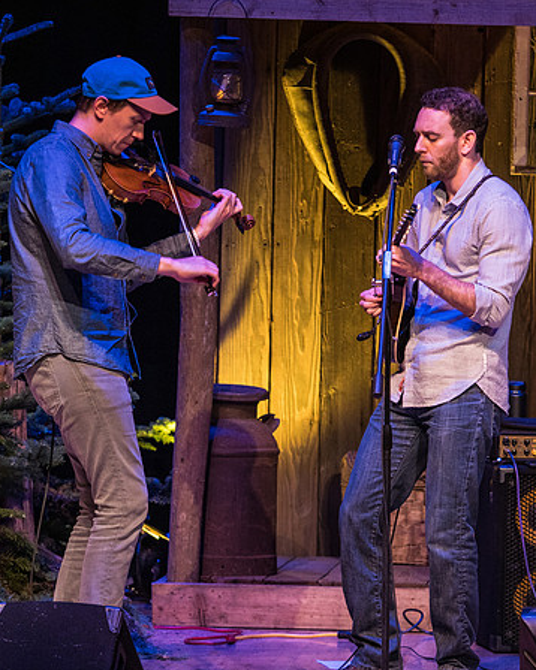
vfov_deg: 5.9
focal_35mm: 327
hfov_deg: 4.7
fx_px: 6489
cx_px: 265
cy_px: 335
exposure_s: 1/160
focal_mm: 125
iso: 800
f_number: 2.8
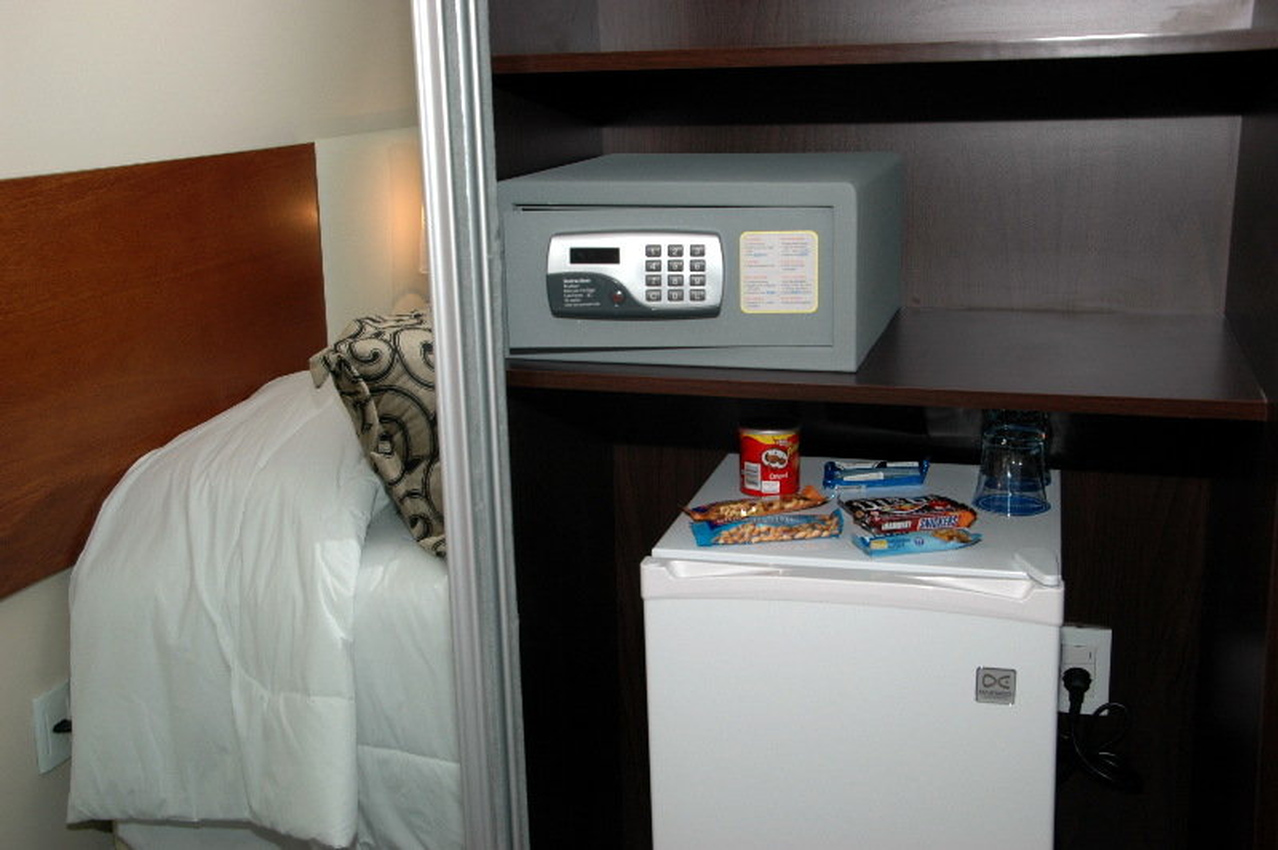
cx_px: 639
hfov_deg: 49.6
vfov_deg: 34.2
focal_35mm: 39
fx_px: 1383
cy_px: 425
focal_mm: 26
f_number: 7.1
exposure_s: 1/50
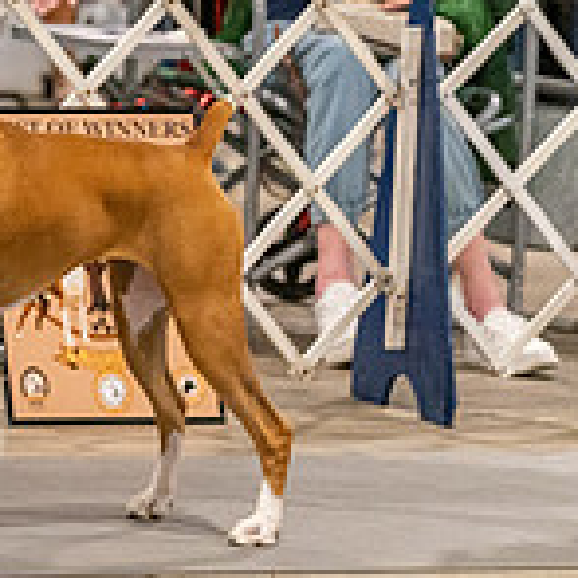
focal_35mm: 455
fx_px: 8595
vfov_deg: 3.8
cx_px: -59
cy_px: -2
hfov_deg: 3.8
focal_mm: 136
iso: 6400
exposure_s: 1/250
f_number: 3.5
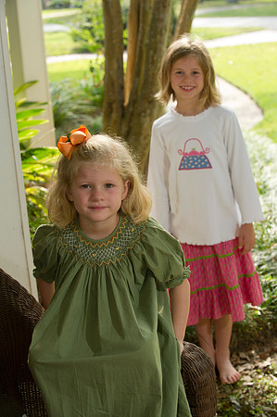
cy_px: 208
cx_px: 138
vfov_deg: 27.0
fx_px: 868
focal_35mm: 75
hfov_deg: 18.1
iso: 320
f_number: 5
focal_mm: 75
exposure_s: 1/125
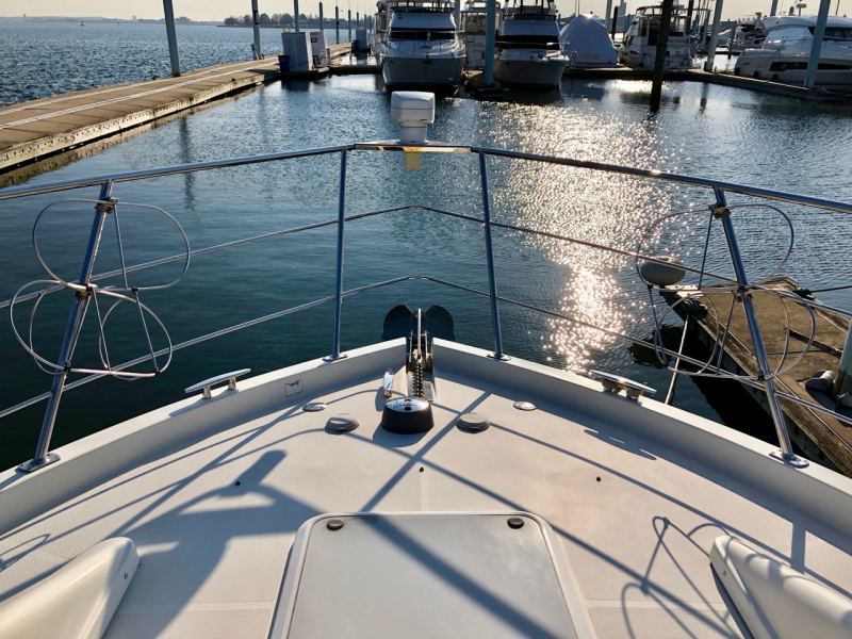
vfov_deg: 49.7
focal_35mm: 28
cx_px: 426
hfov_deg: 63.4
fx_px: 689
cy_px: 320
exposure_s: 1/4808
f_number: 1.8
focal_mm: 3.99
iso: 20
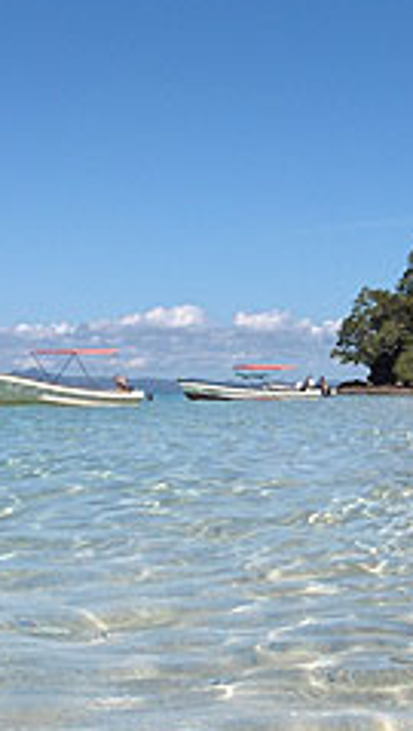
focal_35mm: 80
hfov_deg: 15.1
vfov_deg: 26.5
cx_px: 260
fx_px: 1553
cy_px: 355
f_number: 4.8
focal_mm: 8
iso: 100
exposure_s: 1/980
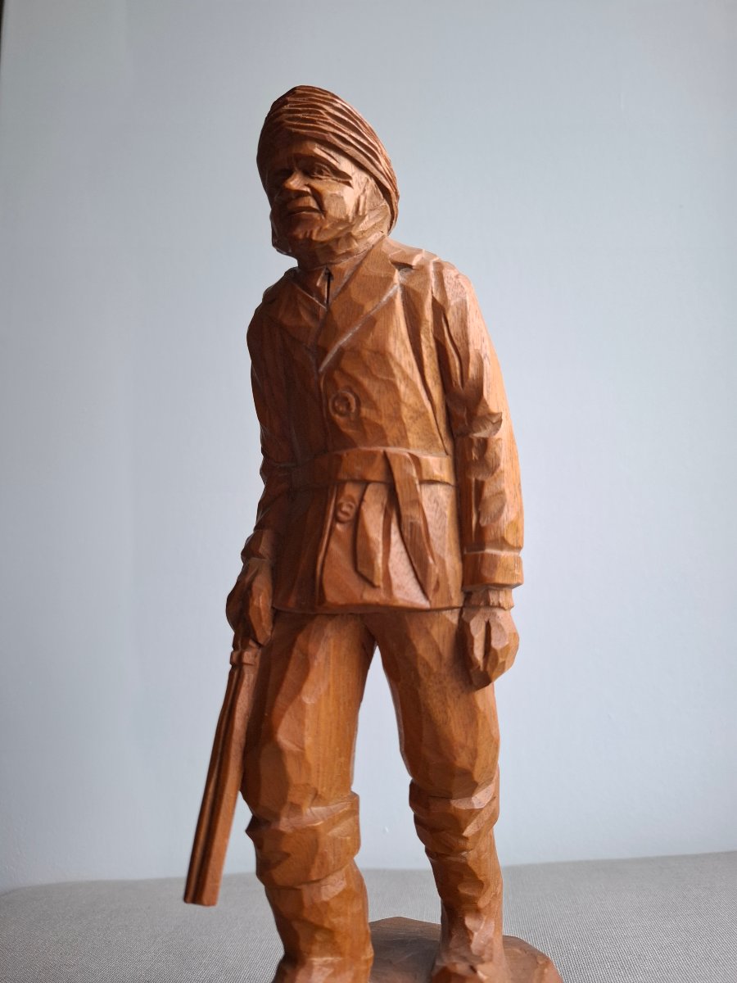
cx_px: 368
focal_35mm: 23
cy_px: 492
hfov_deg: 58.9
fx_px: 653
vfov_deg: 73.9
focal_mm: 5.54
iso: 200
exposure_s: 1/120
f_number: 1.8
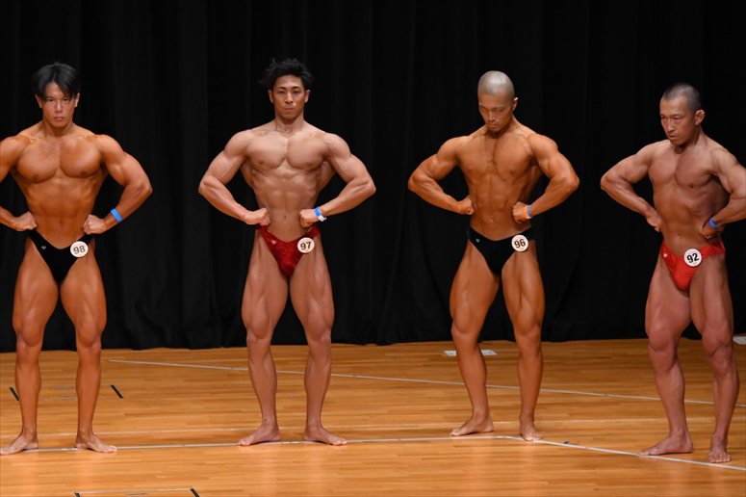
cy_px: 248
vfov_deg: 5.4
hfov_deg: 8.1
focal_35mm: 255
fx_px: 5282
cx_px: 373
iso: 3200
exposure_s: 1/400
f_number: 5.6
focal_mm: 170
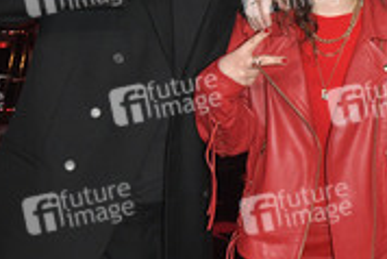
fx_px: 925
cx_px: 325
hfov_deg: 23.2
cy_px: 46
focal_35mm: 86
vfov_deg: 15.8
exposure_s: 1/200
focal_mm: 34
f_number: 7.1
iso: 2500
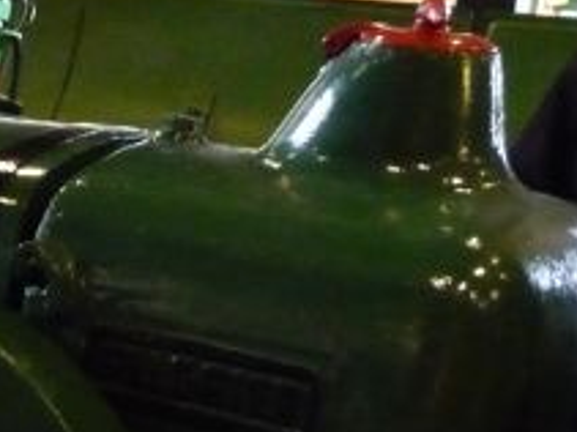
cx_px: -462
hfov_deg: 15.8
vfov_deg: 13.9
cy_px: 314
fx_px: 1766
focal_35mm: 106
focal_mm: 4.7
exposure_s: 1/13
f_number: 3.3
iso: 800
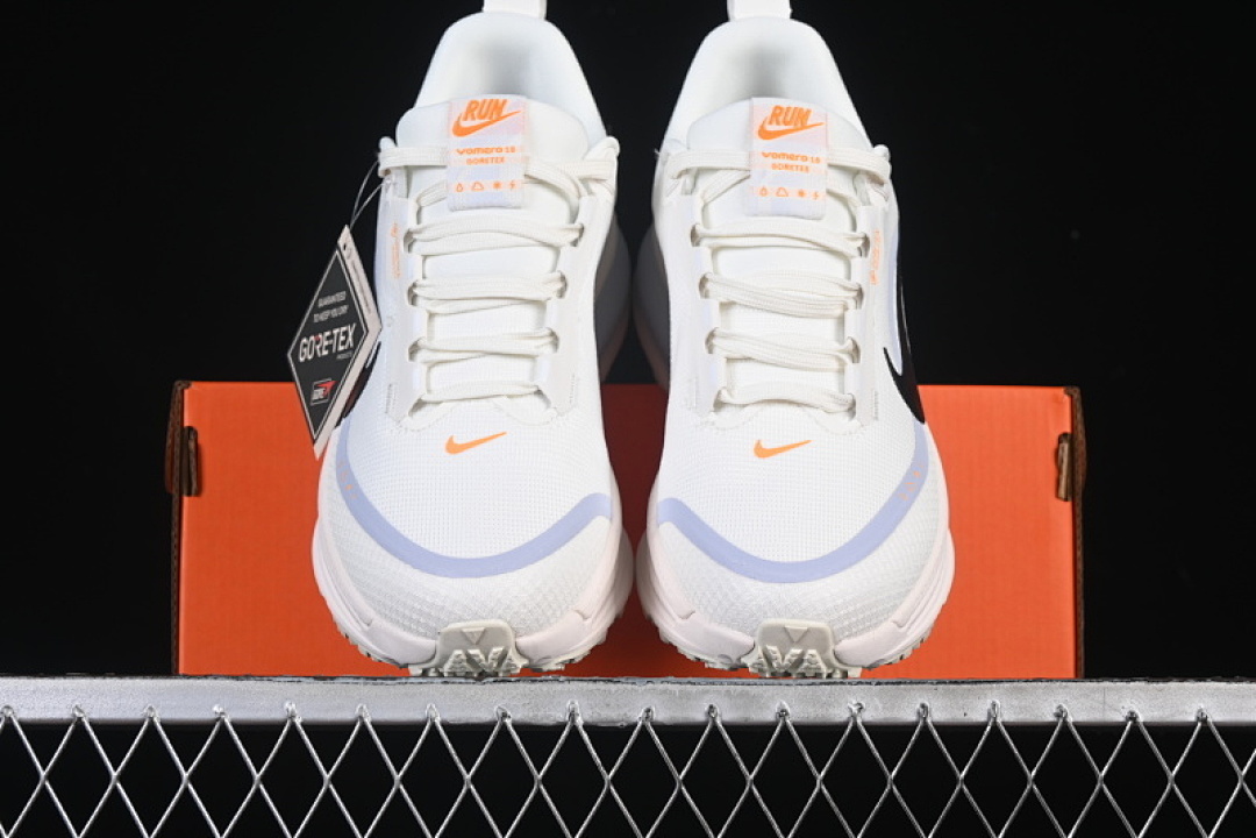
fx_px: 2616
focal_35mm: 75
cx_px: 628
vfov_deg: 18.2
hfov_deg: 27.0
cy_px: 419
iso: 160
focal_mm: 50
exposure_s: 1/80
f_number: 8
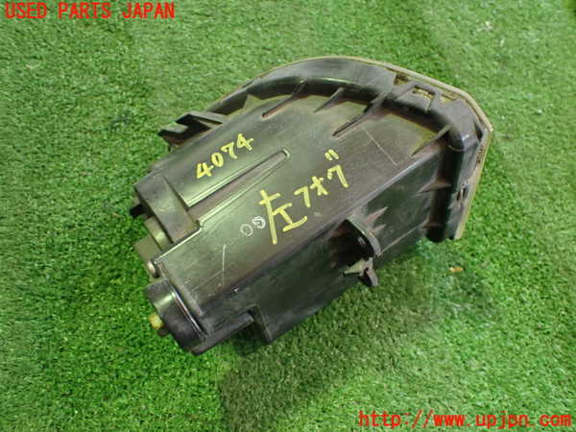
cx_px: 288
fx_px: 499
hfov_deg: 60.0
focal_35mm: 30
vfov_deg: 46.8
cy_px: 216
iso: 800
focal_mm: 5.4
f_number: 2.3
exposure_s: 1/50
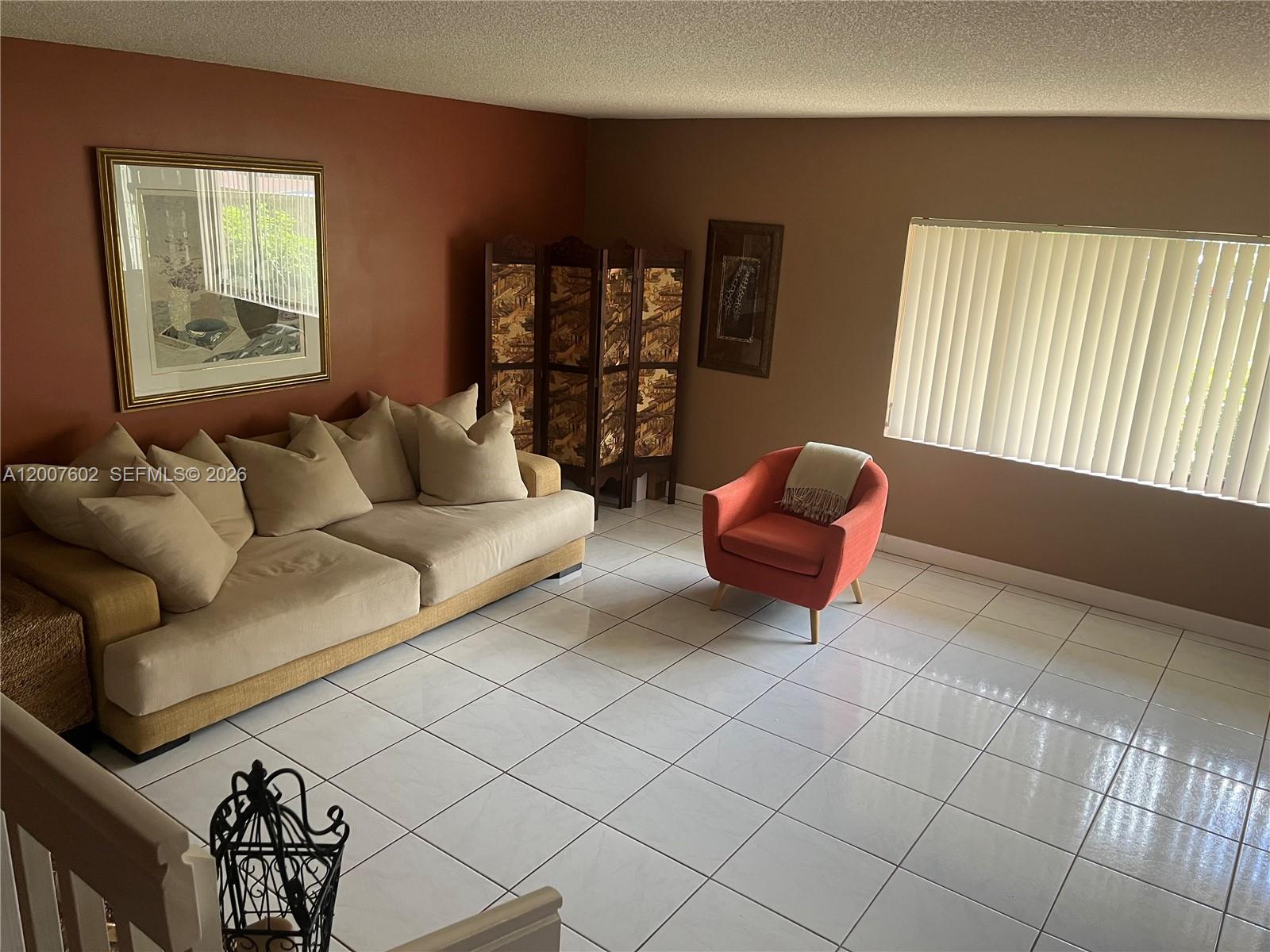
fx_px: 954
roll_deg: -2.6
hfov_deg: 67.3
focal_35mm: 26
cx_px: 635
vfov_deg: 53.1
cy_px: 476
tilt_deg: -16.3
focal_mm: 5.1
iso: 125
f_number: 1.6
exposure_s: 1/100
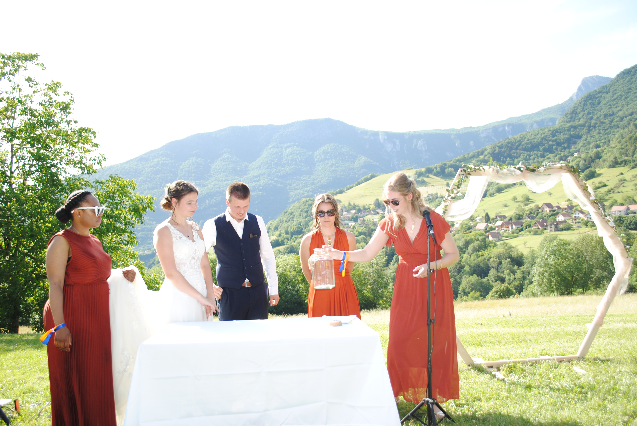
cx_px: 318
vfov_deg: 43.7
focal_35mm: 30
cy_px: 213
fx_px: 531
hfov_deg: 61.9
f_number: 9
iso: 100
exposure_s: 1/200
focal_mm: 20
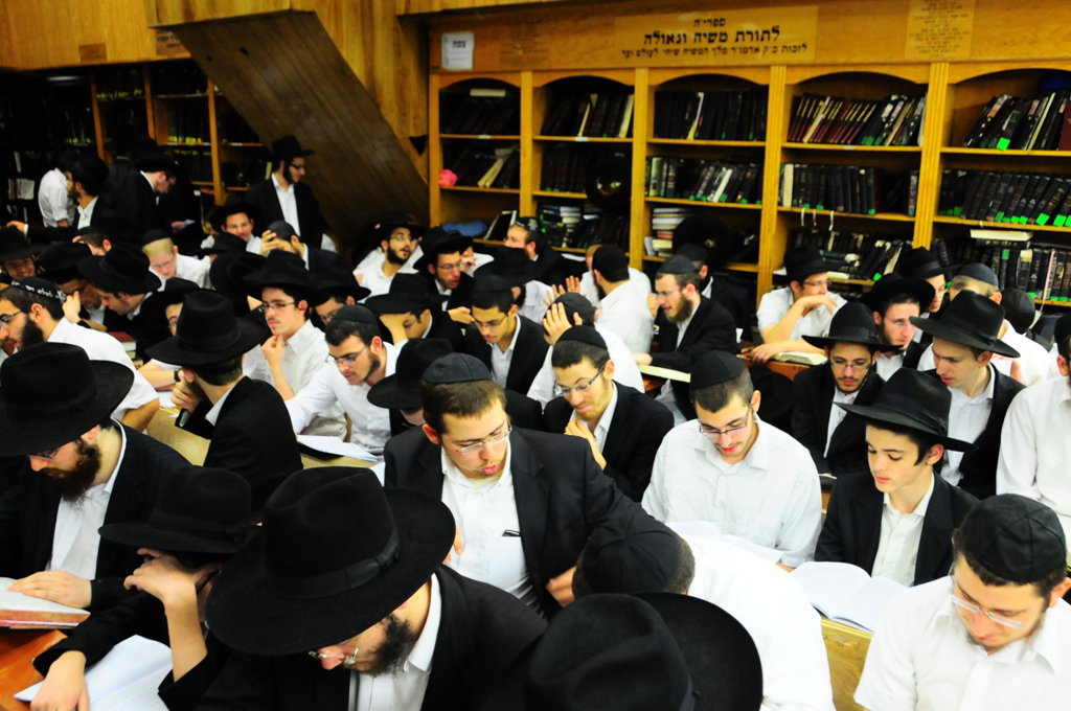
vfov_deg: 43.5
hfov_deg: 62.0
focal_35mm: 30
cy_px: 356
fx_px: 891
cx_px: 536
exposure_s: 1/60
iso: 1250
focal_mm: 20
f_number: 4.5
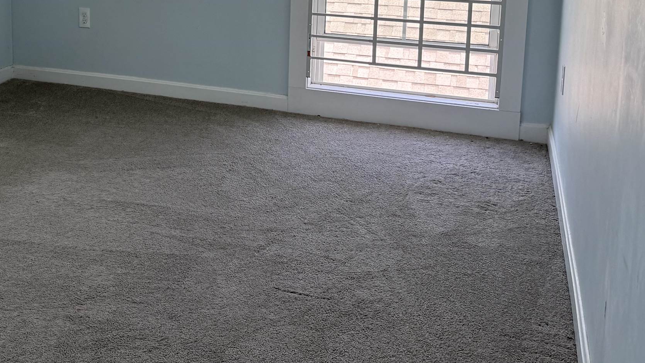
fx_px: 821
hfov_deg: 40.9
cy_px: -15
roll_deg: +0.9
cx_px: 118
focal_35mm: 48
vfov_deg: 23.7
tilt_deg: -9.1
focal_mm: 6.76
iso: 80
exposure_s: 1/355
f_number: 1.78
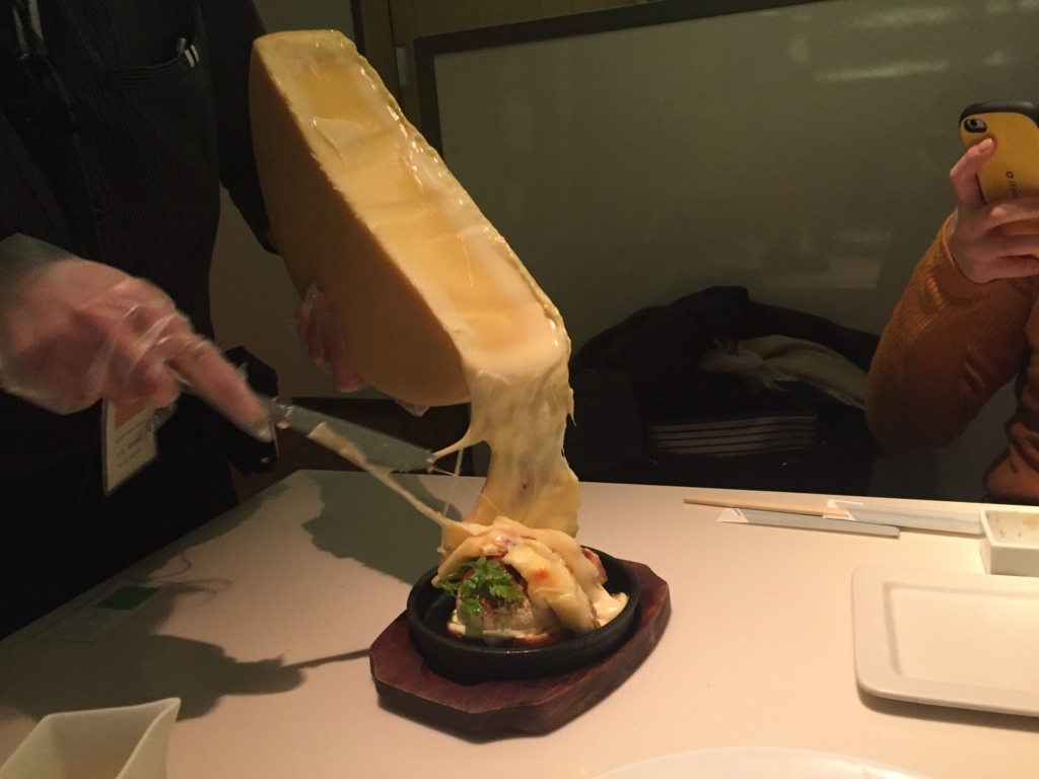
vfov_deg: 48.2
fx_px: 870
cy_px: 390
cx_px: 520
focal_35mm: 29
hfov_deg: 61.7
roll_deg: +4.7
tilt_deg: -12.4
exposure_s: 1/24
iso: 250
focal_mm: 4.15
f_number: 2.2
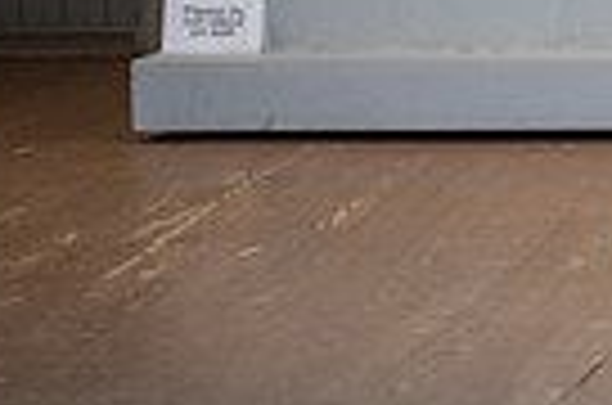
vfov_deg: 3.4
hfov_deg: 5.1
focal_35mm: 395
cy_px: -213
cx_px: 1527
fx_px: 6699
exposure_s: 1/200
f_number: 2.8
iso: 1600
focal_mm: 75
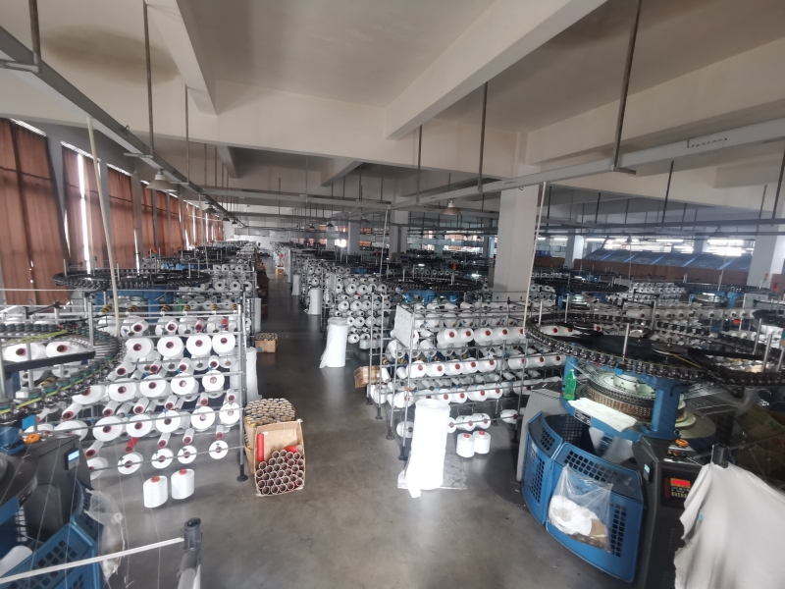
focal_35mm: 17
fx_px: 386
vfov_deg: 74.7
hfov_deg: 91.0
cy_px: 294
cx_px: 392
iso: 320
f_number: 2.2
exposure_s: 1/33.3
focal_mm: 2.26
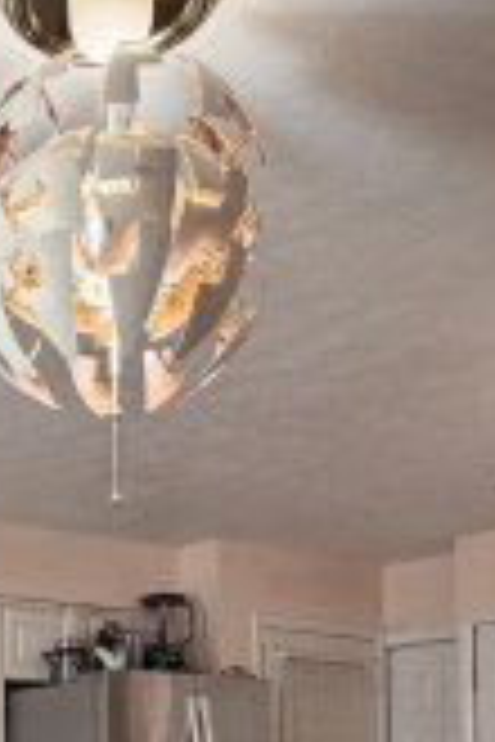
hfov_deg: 22.1
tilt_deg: -0.8
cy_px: 827
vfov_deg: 30.2
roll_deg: +1.9
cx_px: -7
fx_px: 1217
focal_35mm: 59
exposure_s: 1/120
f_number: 2.2
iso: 160
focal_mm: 2.22
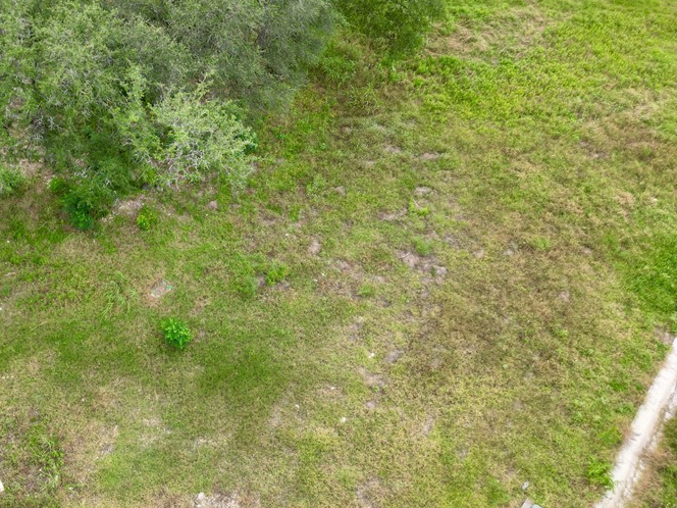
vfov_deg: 38.4
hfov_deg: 48.0
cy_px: 186
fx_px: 724
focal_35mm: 37
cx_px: 158
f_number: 1.7
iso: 100
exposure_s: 1/640
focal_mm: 6.72
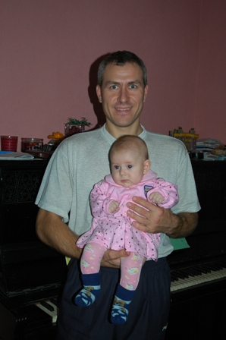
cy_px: 170
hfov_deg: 30.8
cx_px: 113
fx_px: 410
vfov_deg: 45.0
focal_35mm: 44
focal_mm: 29
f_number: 5.6
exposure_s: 1/60
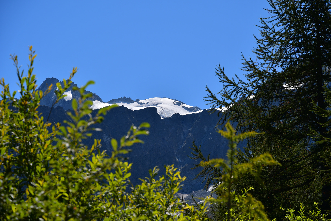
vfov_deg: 11.4
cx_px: 166
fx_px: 1103
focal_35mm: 120
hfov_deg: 17.1
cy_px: 110
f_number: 5.6
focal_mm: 80
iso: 100
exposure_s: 1/250
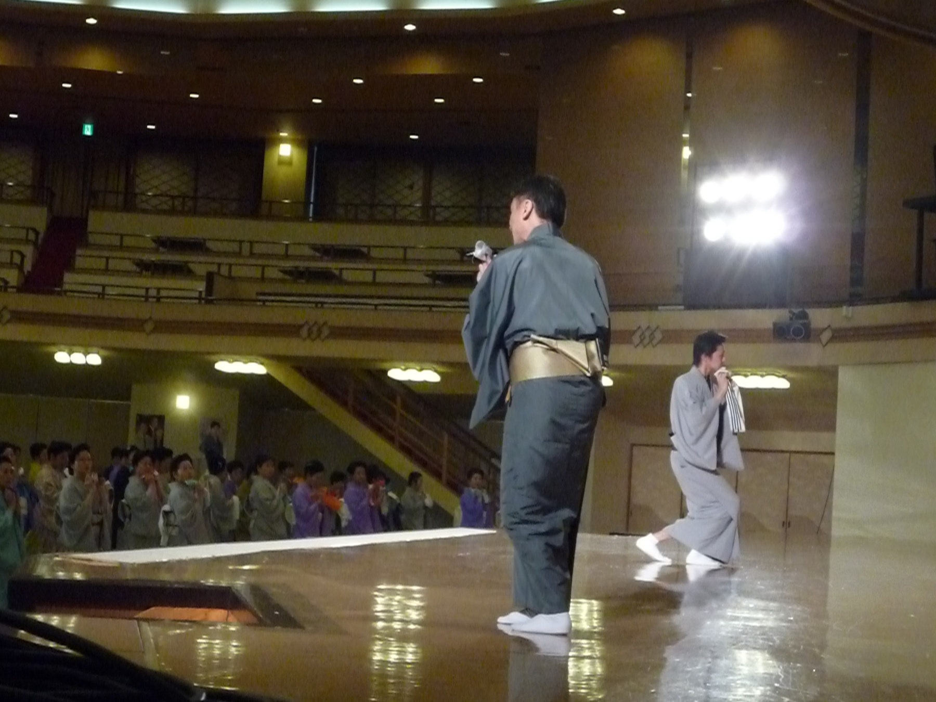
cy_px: 351
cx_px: 468
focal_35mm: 62
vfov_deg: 23.7
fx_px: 1676
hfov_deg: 31.2
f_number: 5.2
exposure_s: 1/125
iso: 1600
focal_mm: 10.9
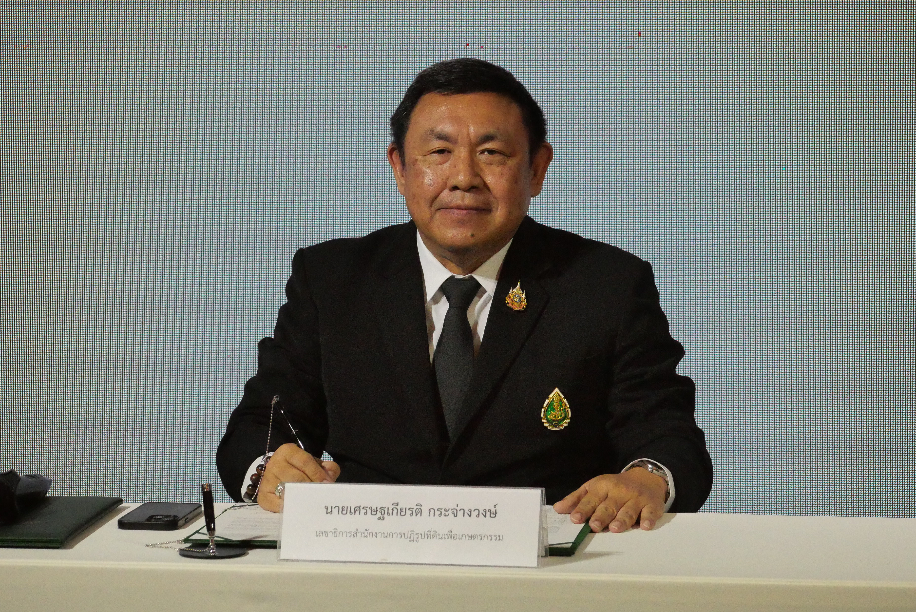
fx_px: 3692
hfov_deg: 14.1
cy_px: 306
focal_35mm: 145
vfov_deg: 9.5
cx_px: 458
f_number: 5.6
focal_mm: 70
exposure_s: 1/1000
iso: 6400
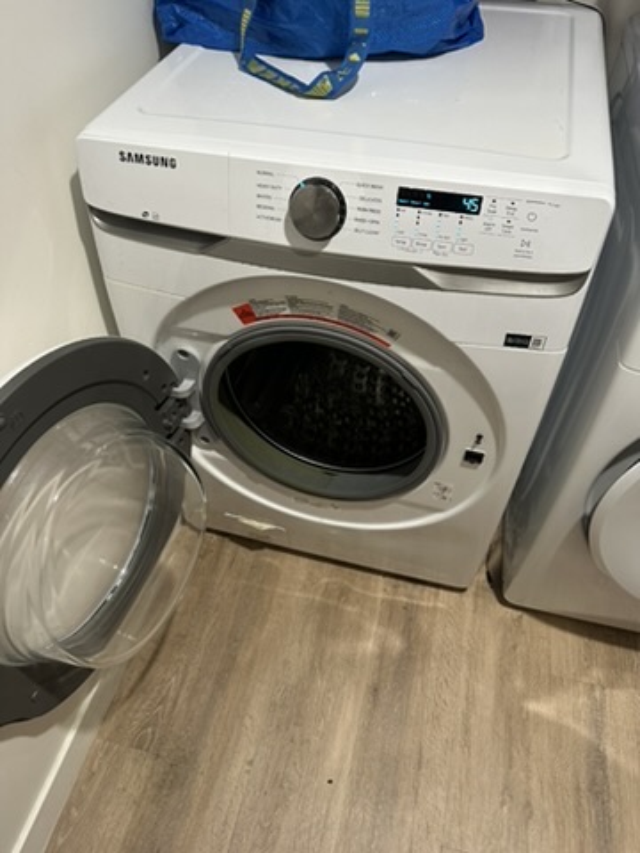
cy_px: 426
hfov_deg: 56.8
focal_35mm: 24
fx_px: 592
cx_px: 320
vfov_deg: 71.6
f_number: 1.78
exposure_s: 1/60
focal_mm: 6.86
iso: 250
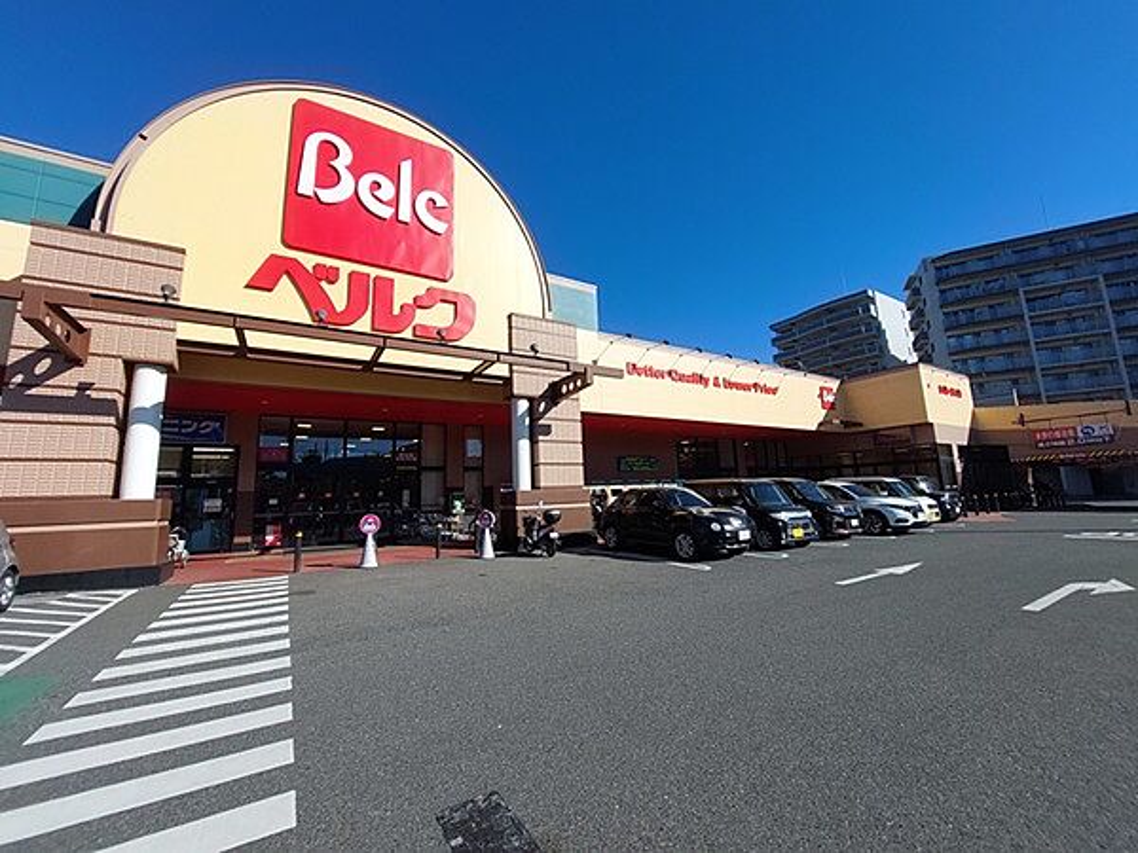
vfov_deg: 89.9
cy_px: 426
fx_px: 427
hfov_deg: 106.2
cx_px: 569
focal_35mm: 13
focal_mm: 1.74
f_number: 2.2
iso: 50
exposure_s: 1/2024
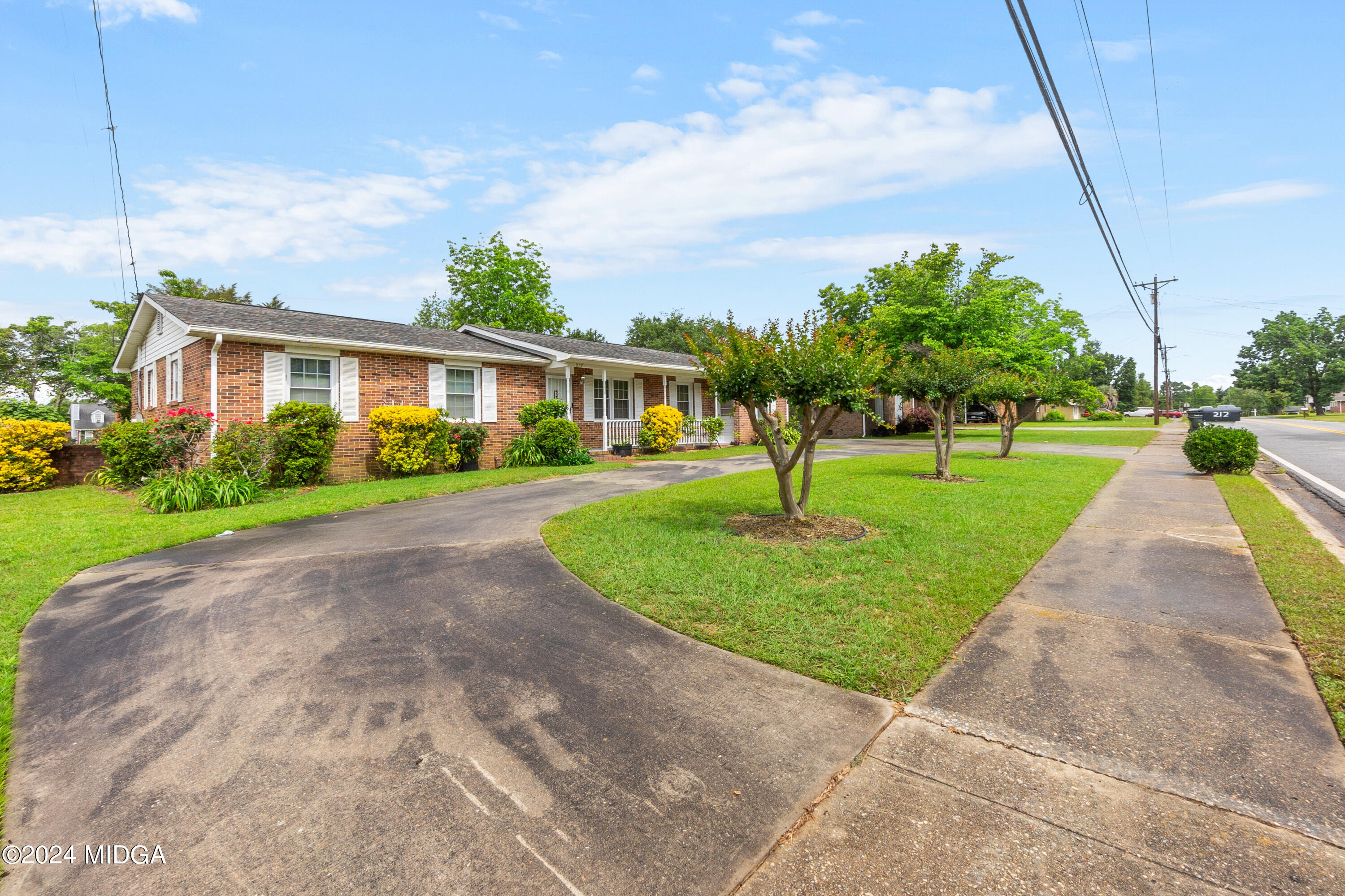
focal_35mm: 15
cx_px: 672
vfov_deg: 77.3
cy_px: 448
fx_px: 560
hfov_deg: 100.4
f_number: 11
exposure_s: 1/250
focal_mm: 10
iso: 100
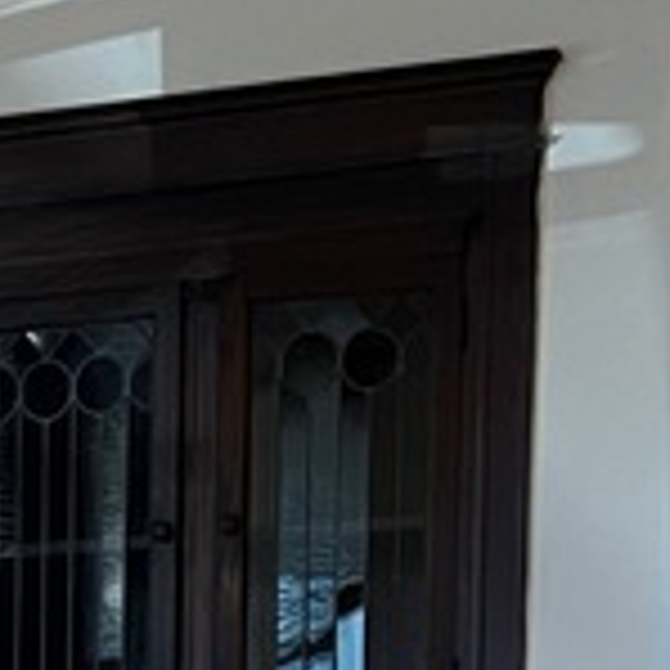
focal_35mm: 167
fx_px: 3657
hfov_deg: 10.3
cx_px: -198
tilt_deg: -6.1
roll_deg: +0.5
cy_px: 1421
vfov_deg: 9.6
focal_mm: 5.7
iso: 250
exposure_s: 1/60
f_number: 1.5
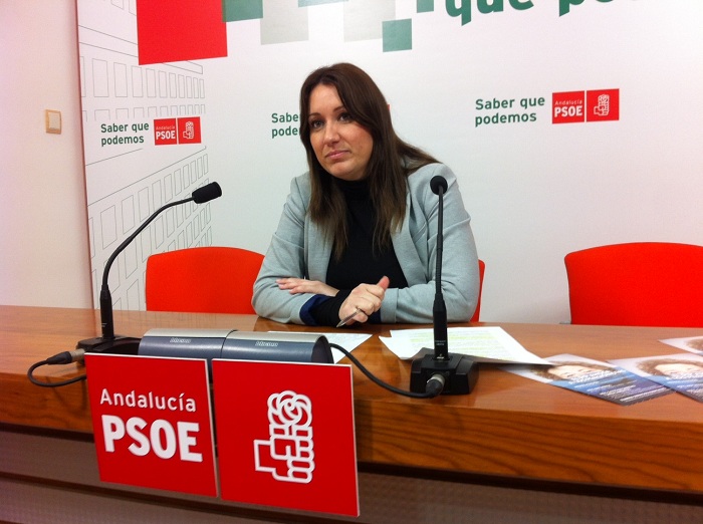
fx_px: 709
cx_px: 352
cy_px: 262
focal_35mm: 35
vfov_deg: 40.6
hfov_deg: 52.7
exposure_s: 1/30
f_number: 2.8
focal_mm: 3.85
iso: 80
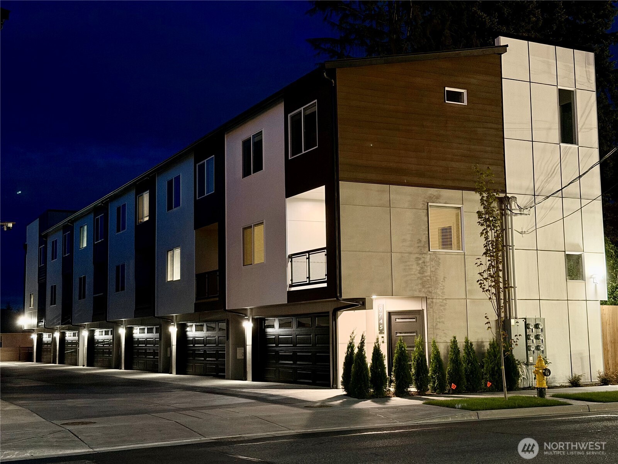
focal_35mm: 48
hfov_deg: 39.7
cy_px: 232
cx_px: 309
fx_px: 857
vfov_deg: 30.3
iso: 640
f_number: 1.78
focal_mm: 6.76
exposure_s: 1/30
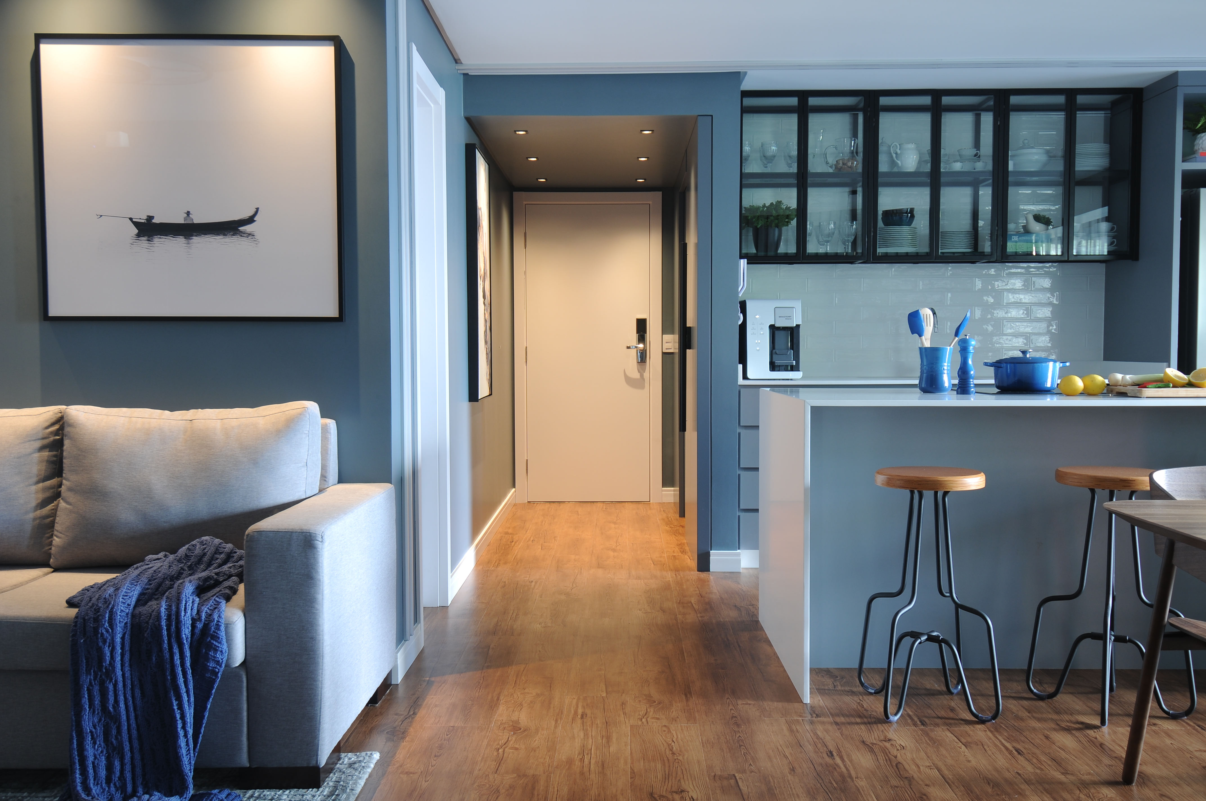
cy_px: 400
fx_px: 1205
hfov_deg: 53.2
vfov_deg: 36.8
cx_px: 603
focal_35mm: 36
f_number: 5.6
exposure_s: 1/1.6
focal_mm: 24
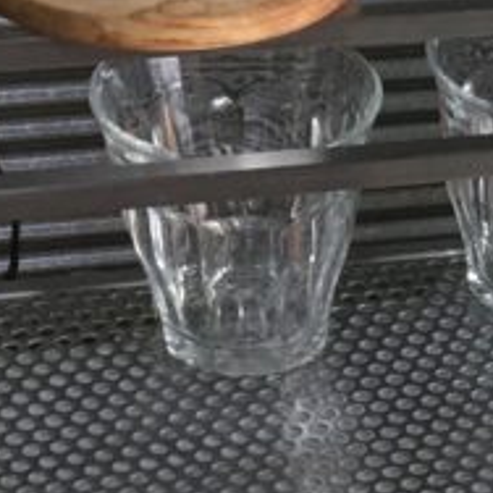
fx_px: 2643
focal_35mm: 164
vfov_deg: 10.6
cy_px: 438
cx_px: 826
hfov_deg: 10.2
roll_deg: -6.1
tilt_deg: -33.9
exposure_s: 1/15
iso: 32
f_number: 2.2
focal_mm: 4.15
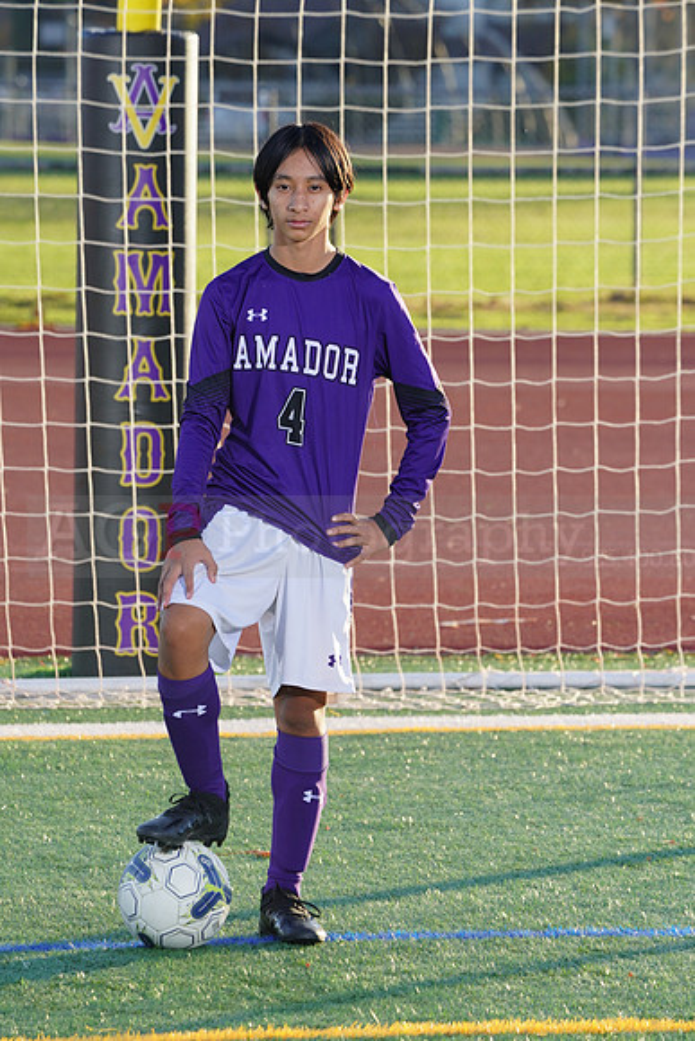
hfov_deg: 5.4
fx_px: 7408
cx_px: 348
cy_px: 520
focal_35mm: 256
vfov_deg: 8.0
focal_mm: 256
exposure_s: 1/250
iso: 400
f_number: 10
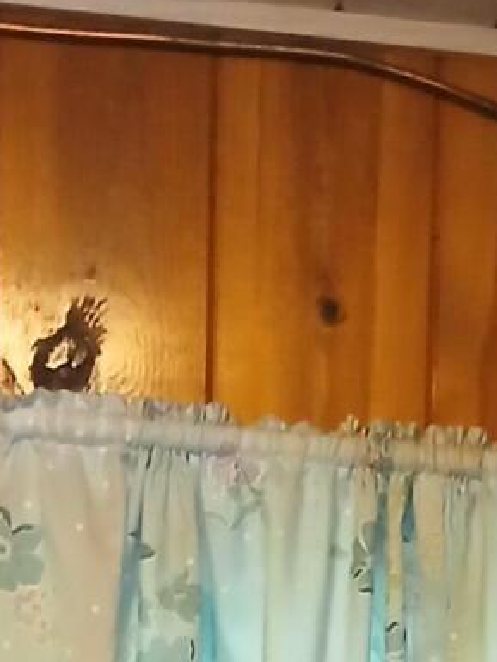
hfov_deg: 10.7
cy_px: 1393
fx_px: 2583
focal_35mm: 135
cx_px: 671
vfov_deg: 12.5
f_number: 1.8
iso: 400
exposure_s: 1/20
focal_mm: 3.98
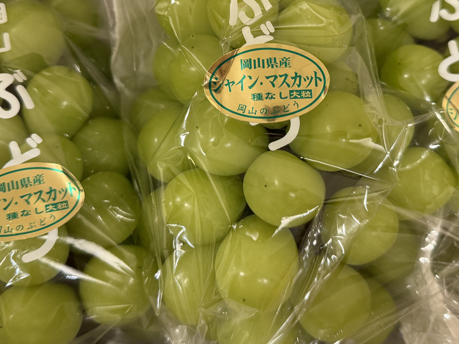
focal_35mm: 39
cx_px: 265
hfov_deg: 47.7
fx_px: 517
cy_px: 96
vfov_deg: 36.2
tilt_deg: -45.6
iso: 250
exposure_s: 1/50
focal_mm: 6.76
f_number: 1.78
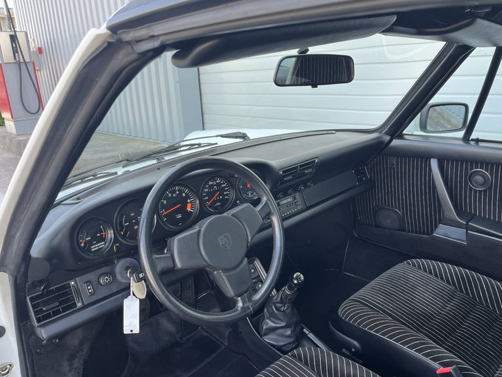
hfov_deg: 67.3
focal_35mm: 26
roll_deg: +3.5
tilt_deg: -17.6
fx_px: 377
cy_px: 188
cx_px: 251
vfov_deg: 53.1
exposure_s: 1/145
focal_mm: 5.1
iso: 32
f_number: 1.6
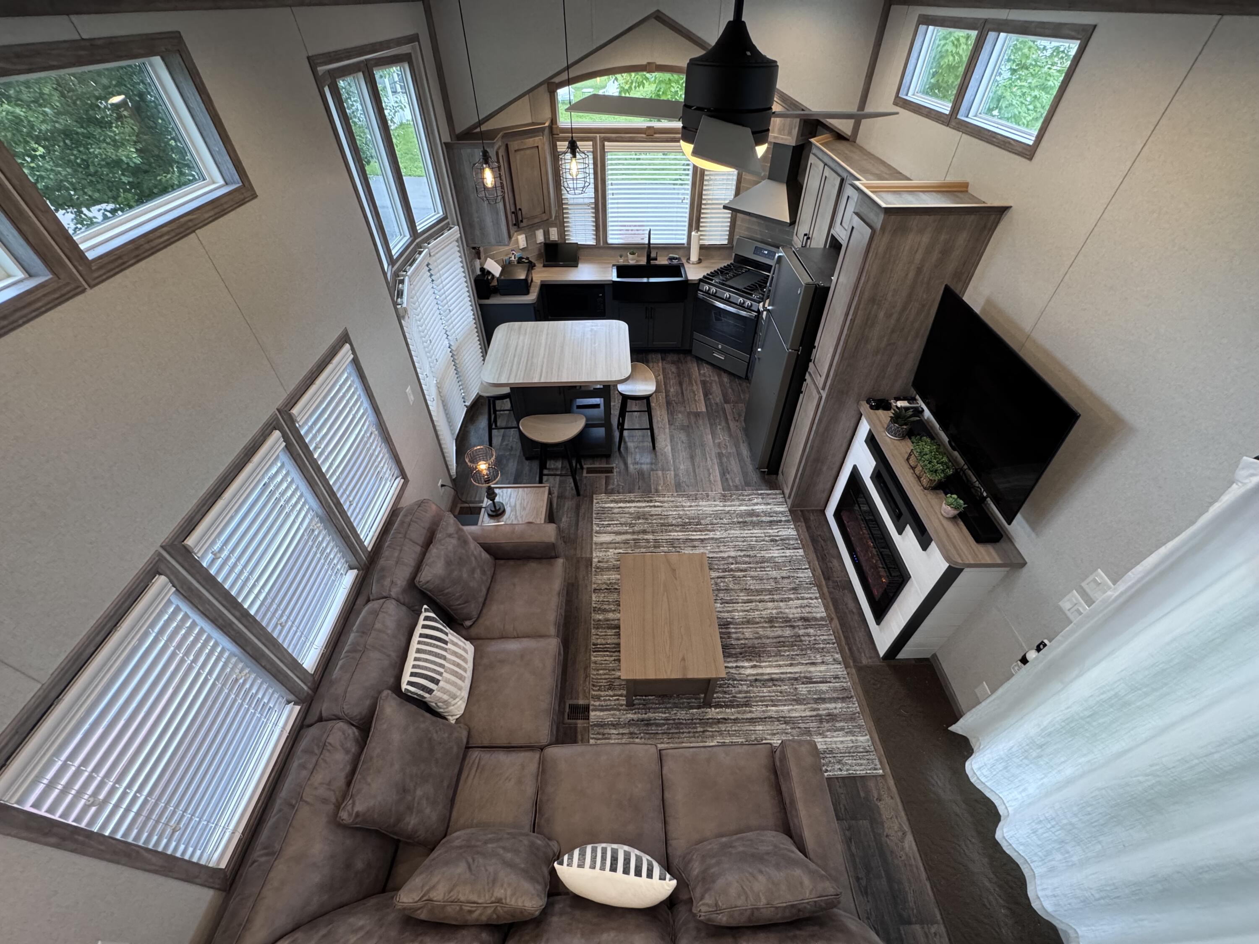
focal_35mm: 14
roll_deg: -1.5
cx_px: 630
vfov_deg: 85.7
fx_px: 509
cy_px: 472
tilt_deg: -44.4
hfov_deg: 102.1
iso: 250
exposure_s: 1/120
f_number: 2.2
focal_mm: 2.22
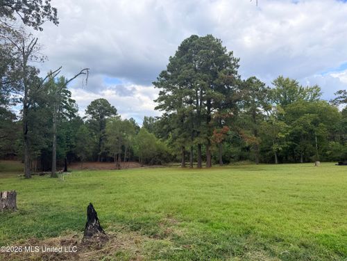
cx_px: 174
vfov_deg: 56.8
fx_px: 241
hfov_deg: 71.6
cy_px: 130
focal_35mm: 24
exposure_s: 1/2299
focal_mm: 6.76
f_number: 1.78
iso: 80
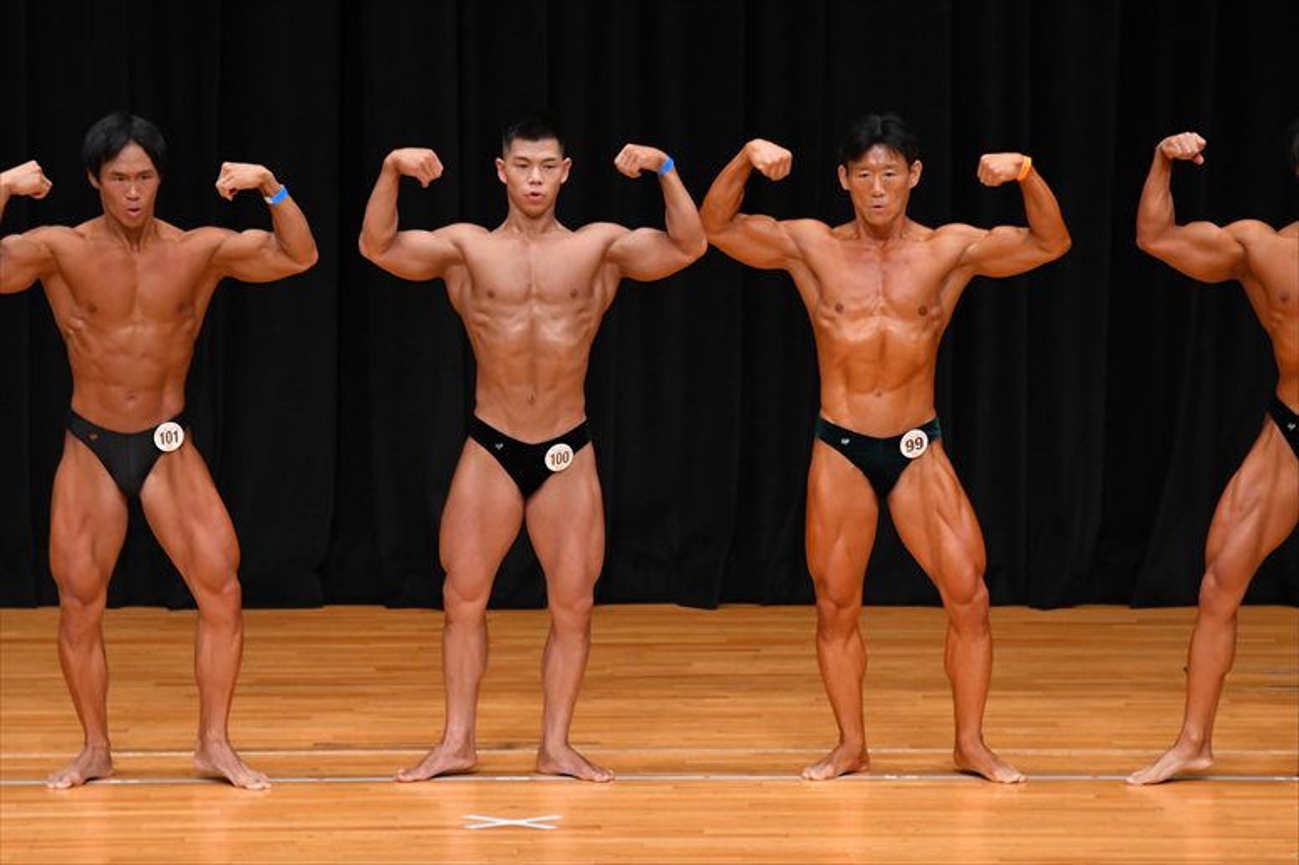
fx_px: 9197
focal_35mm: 255
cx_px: 650
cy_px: 432
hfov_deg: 8.1
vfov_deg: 5.4
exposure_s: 1/400
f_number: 5.6
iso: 3200
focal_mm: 170
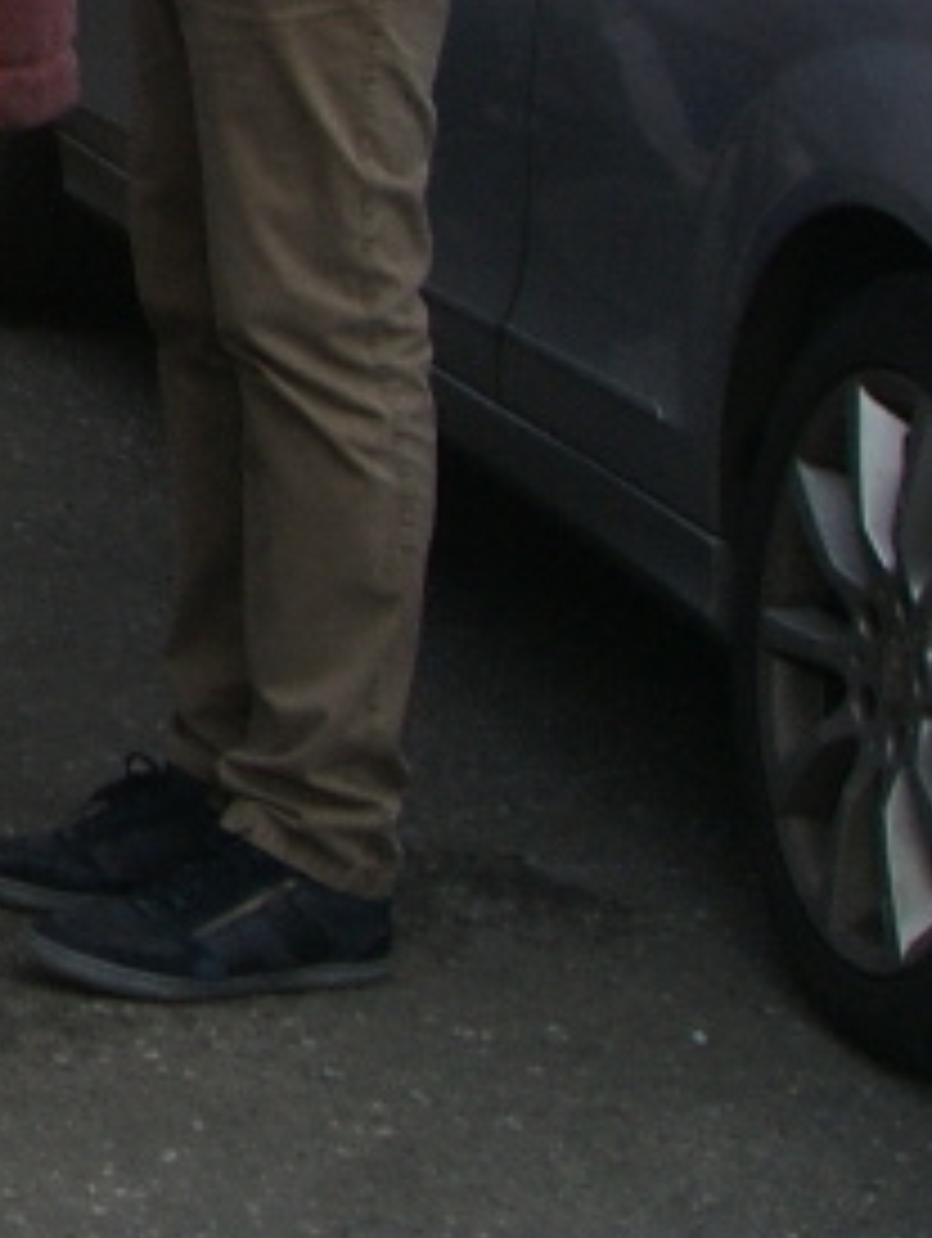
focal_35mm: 181
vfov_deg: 10.3
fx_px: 6483
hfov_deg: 6.8
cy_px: -900
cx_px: -2553
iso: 100
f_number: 10
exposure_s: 1/125
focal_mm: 18
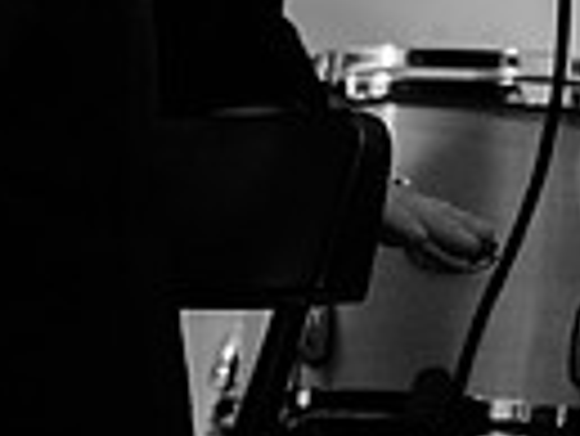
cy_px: -476
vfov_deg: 4.2
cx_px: -402
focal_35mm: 351
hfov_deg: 5.6
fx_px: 5887
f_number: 2.8
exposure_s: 1/15
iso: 6400
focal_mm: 70
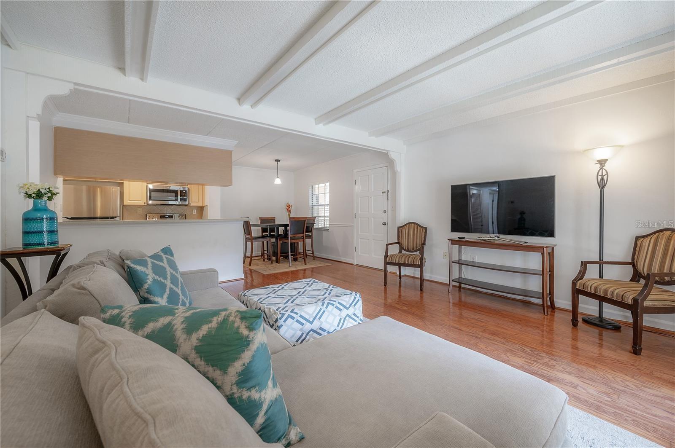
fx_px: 262
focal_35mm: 14
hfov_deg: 104.3
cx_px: 338
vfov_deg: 81.1
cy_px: 224
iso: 320
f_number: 9
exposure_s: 1/13
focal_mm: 14
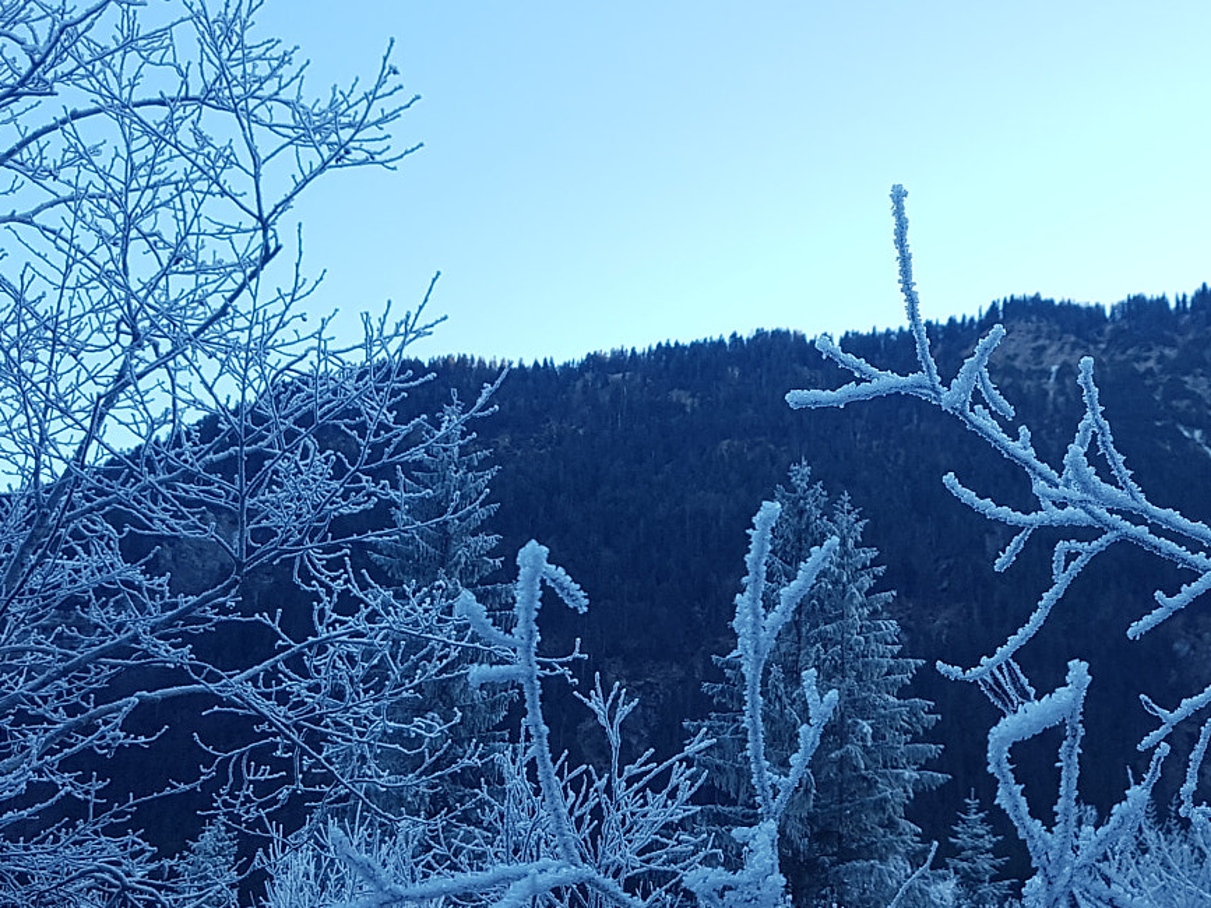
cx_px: 865
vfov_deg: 30.1
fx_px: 1679
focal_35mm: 48
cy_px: 581
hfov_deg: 38.9
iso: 50
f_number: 1.7
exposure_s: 1/325
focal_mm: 4.2
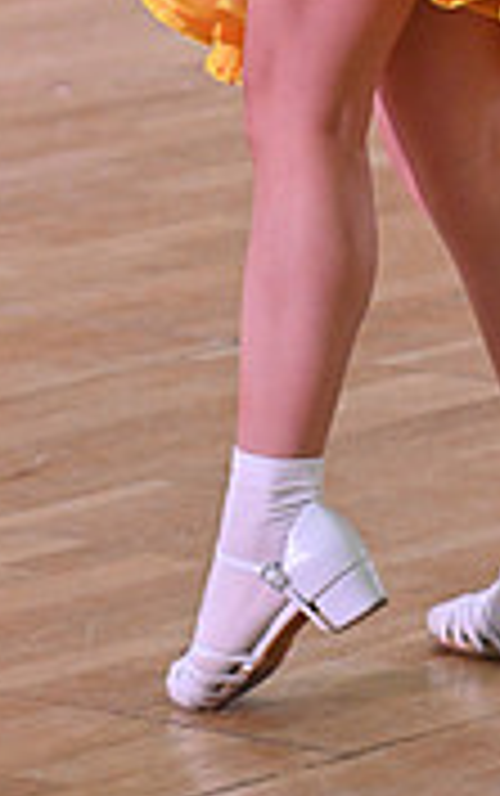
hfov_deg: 3.2
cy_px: -409
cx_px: 511
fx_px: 8874
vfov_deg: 5.1
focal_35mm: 408
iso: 3200
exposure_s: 1/320
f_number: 5.6
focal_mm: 122
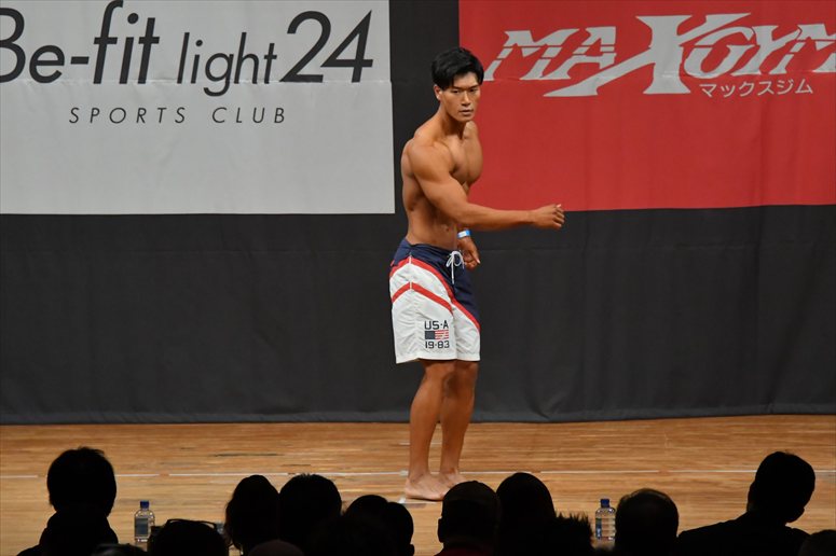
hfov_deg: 8.1
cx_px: 418
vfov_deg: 5.4
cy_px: 278
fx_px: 5919
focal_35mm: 255
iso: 5000
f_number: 5.6
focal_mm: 170
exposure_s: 1/400
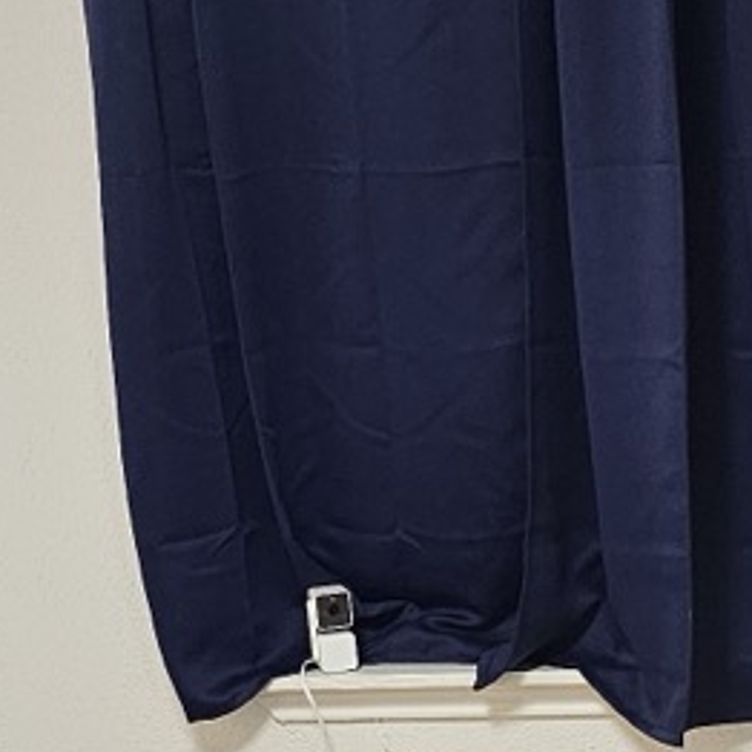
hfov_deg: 14.0
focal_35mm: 124
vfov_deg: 13.8
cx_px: 606
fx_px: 3048
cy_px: 832
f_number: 1.7
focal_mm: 6.3
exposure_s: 1/60
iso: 500
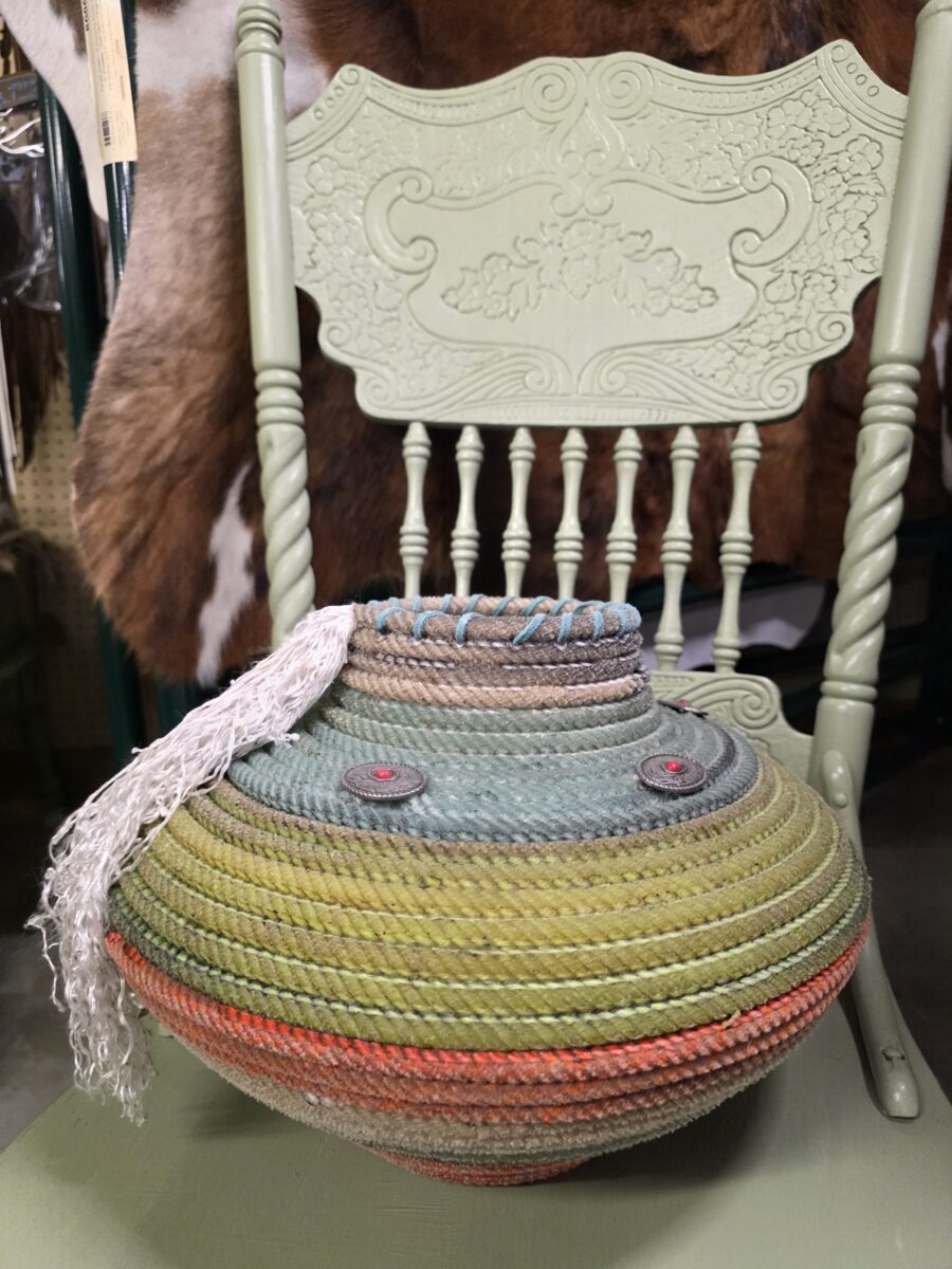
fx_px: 843
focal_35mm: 23
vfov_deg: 73.9
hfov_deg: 58.9
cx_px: 476
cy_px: 634
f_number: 1.7
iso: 640
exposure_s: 1/120
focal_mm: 6.3
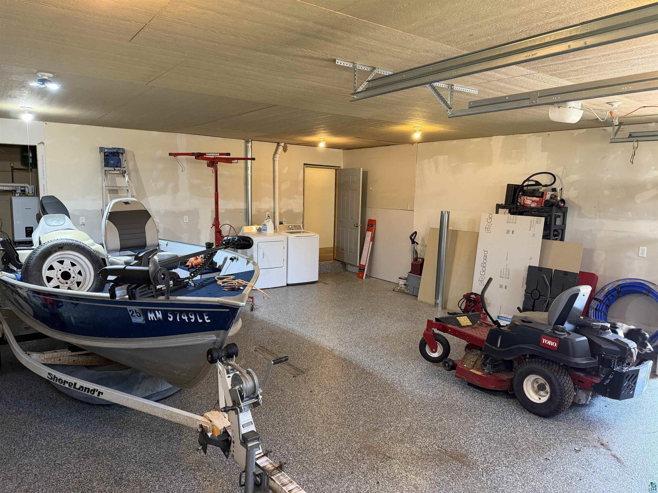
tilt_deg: -6.4
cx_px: 329
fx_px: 456
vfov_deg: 56.8
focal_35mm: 24
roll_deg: -1.1
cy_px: 246
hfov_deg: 71.6
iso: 320
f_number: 1.78
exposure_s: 1/60
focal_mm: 6.76
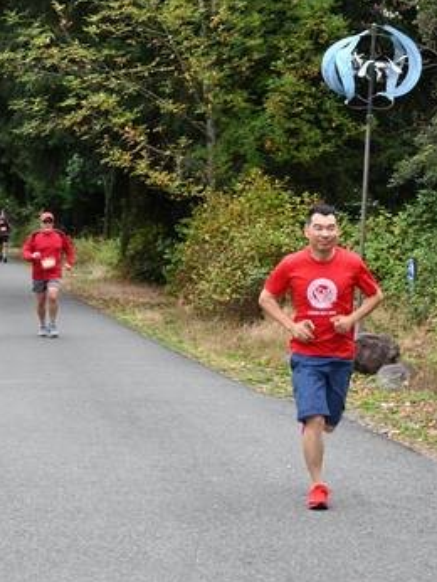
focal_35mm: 107
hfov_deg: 13.7
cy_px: 292
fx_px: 1799
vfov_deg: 18.4
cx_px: 405
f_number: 6
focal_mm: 70
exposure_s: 1/125
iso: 900
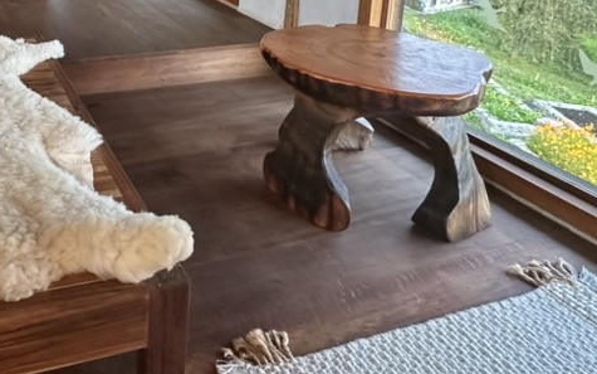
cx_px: 84
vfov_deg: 33.6
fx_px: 521
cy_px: -52
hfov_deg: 53.7
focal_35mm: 32
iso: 320
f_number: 2.2
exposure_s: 1/60
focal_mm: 2.22
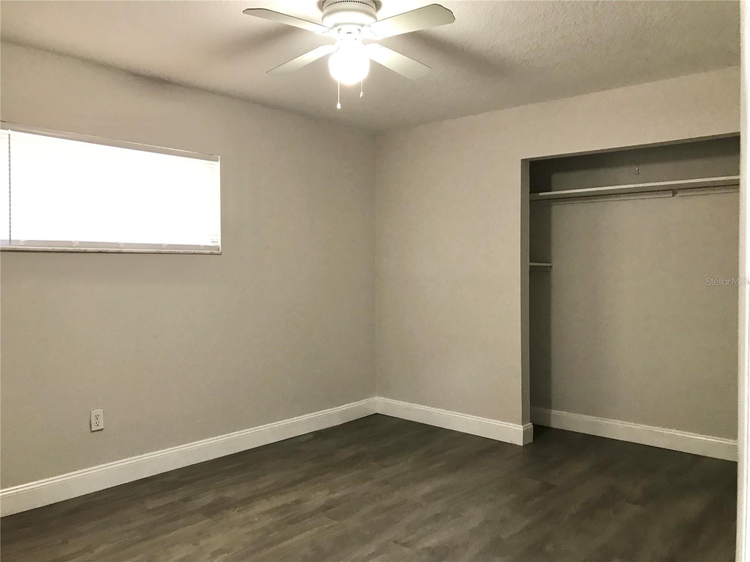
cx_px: 375
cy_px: 281
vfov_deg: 49.7
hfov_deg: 63.4
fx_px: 607
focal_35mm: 28
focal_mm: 3.99
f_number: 1.8
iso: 40
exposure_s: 1/15
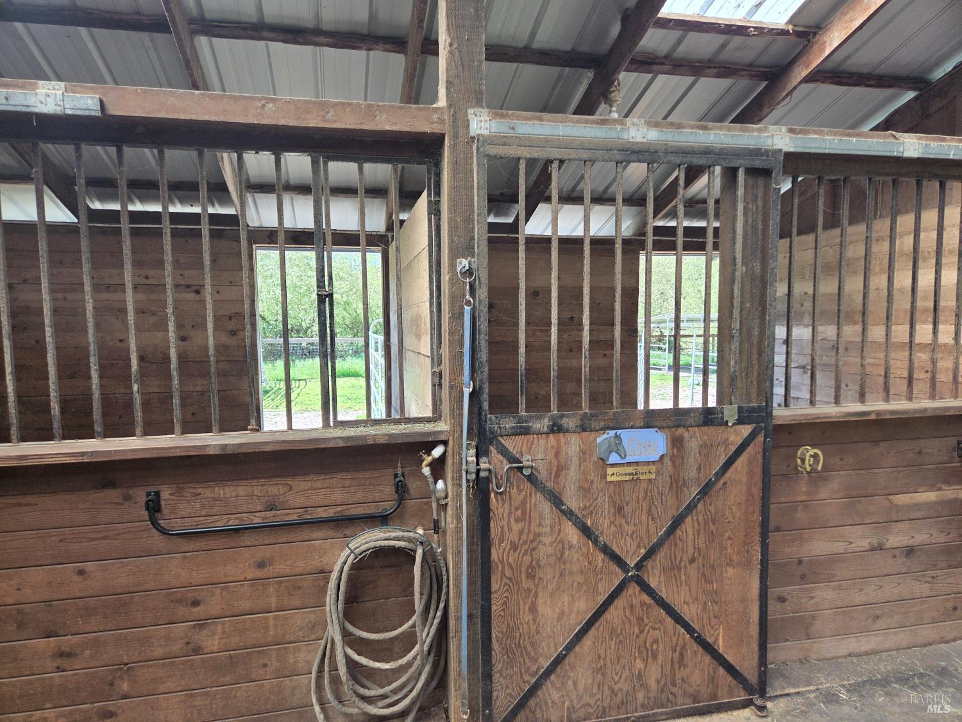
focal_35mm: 23
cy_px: 361
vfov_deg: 58.9
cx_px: 481
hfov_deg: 73.9
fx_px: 639
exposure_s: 1/180
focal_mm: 5.4
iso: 40
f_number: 1.8
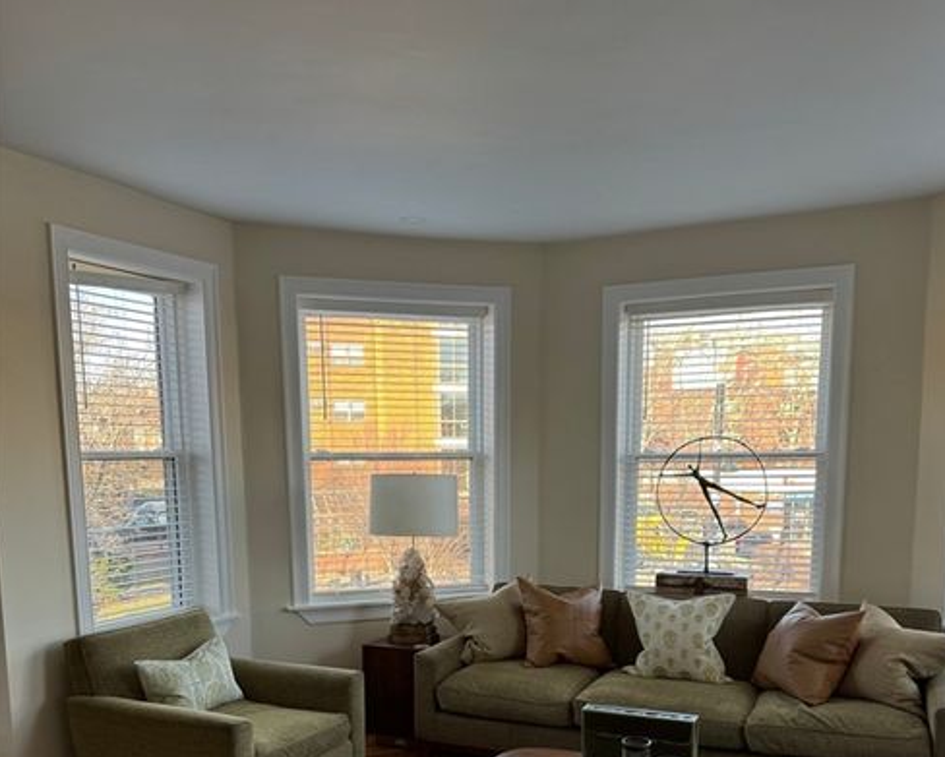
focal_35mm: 32
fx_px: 896
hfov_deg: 55.6
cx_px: 476
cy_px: 584
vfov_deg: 44.1
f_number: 1.78
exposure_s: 1/121
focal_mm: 6.86
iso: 100
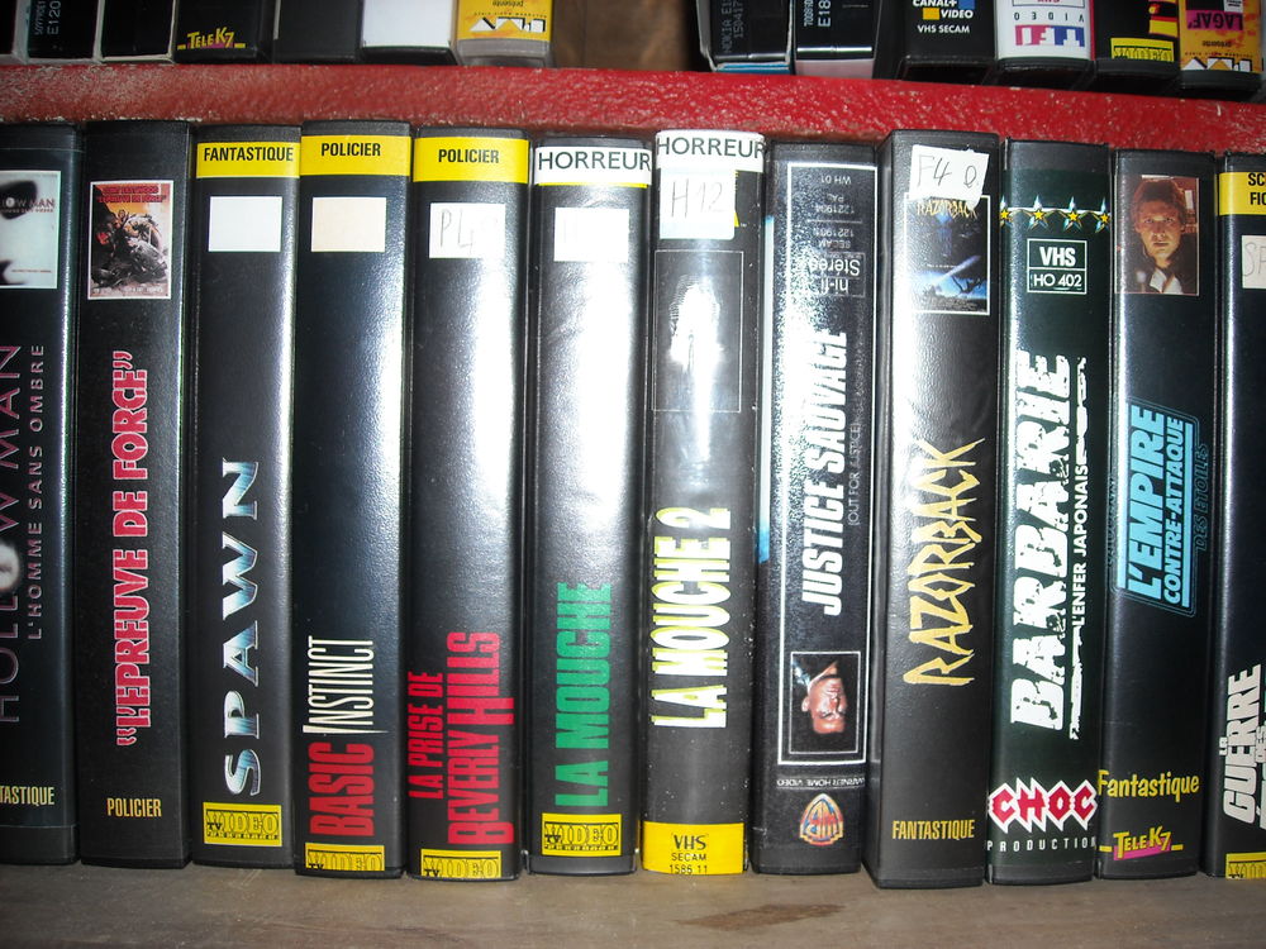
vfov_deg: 40.7
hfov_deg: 52.6
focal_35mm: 35
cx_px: 633
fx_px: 1280
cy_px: 474
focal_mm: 5.7
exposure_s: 1/60
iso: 64
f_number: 2.8
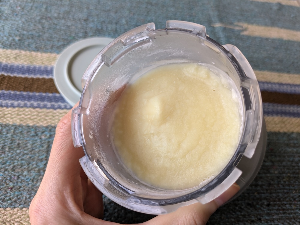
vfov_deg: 54.9
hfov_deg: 69.4
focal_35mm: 25
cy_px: 112
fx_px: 217
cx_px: 150
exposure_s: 1/120
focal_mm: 5.43
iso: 87
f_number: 1.89
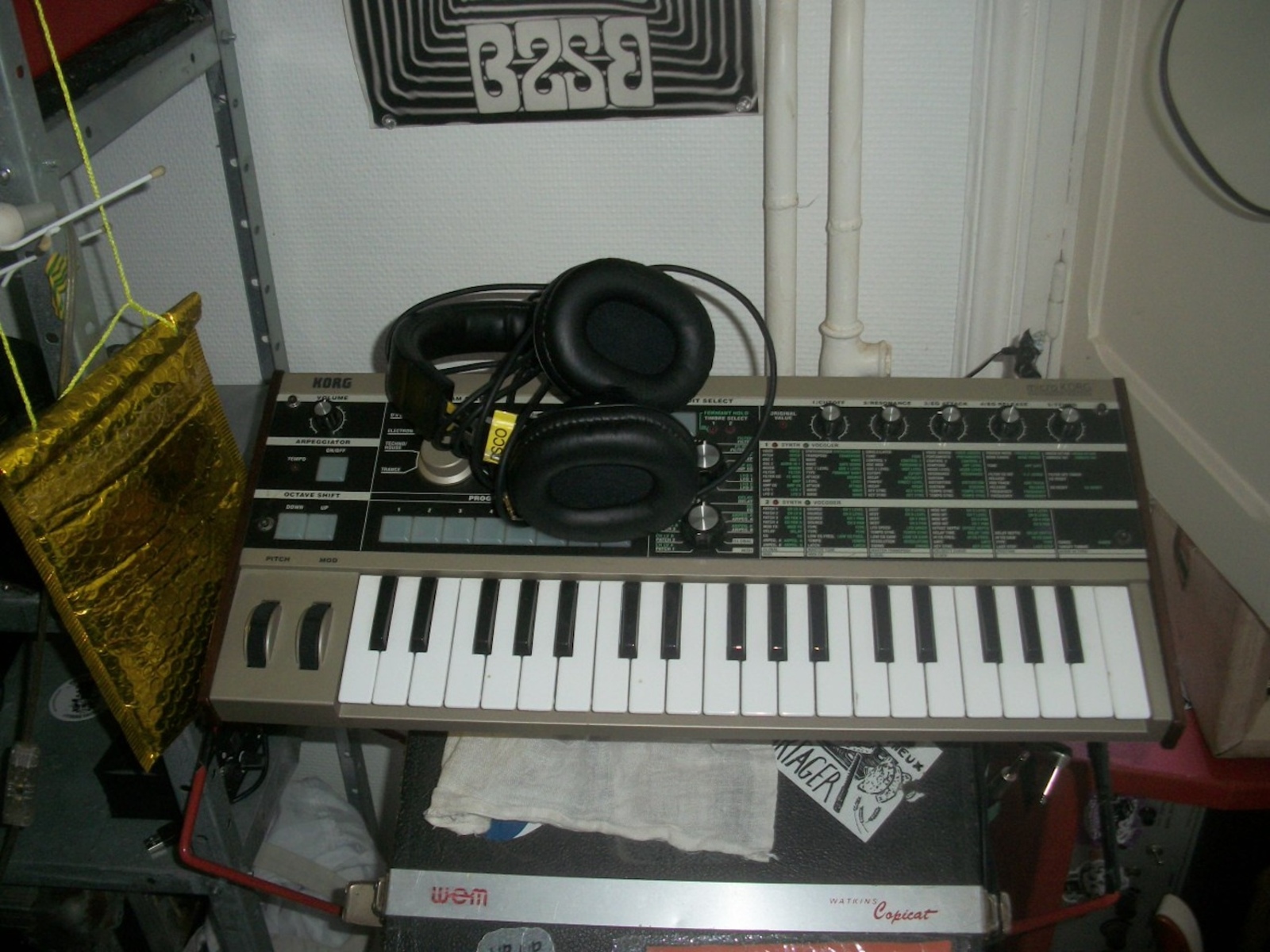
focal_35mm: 35
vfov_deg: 40.7
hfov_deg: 52.6
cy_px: 476
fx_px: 1284
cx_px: 635
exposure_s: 1/30
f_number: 3.1
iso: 160
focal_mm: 6.3
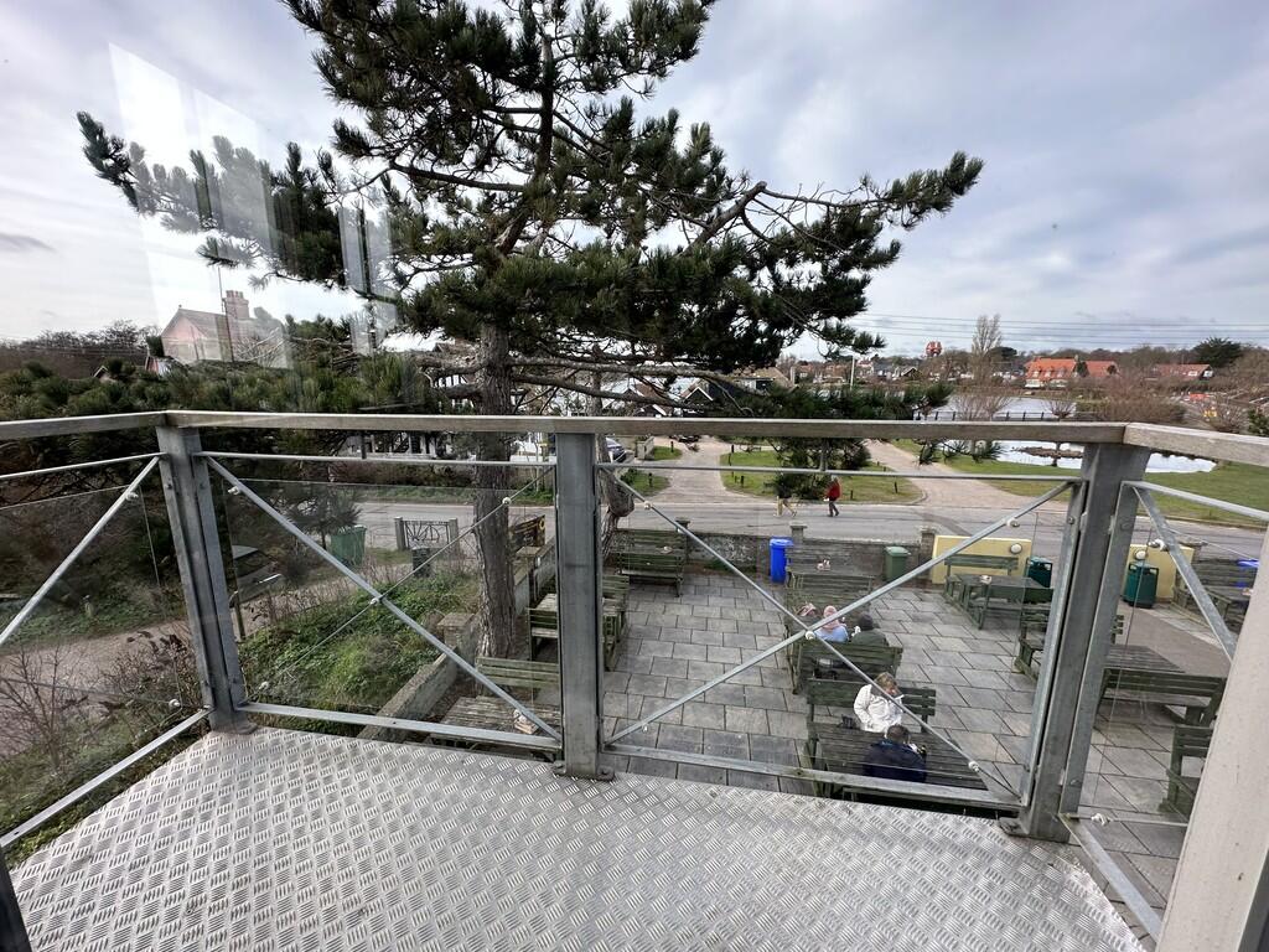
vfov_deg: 85.7
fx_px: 513
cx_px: 634
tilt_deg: -12.1
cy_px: 476
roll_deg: -0.3
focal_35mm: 14
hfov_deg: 102.1
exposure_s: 1/271
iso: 40
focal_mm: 2.22
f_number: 2.2
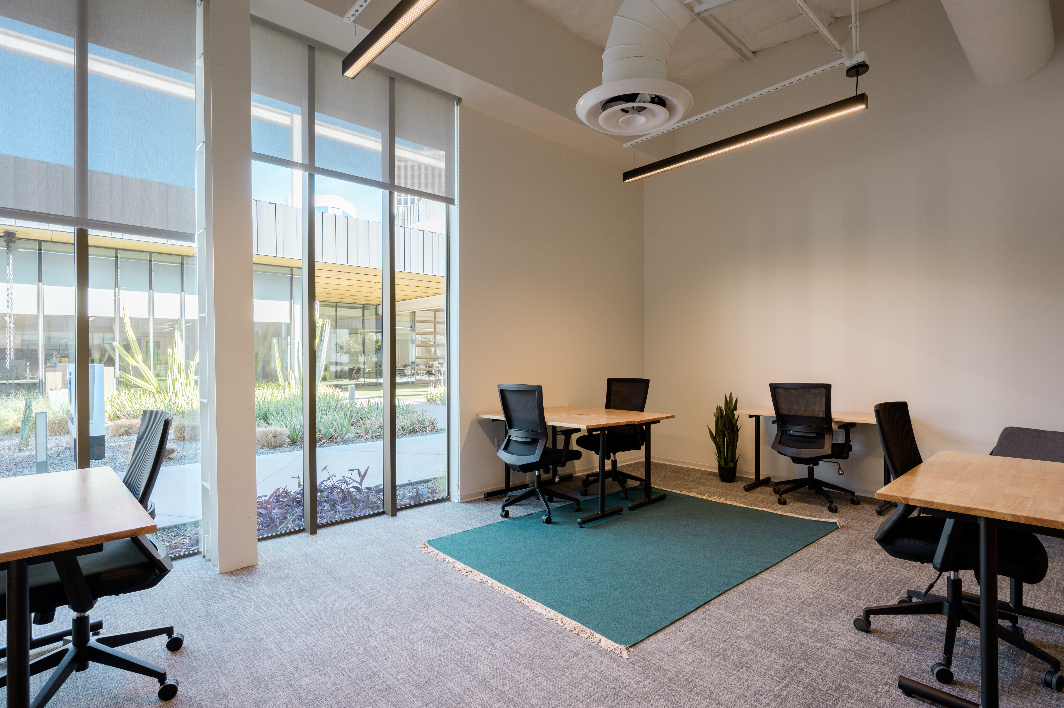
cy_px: 354
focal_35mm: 18
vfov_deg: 68.8
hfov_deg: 91.7
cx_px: 532
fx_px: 517
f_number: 8
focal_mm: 17.5
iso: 125
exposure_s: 1/30
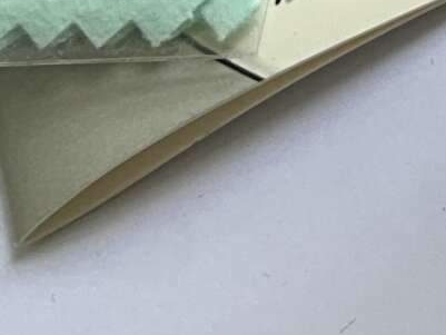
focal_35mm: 185
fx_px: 2384
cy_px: -657
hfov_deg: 9.5
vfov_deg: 7.2
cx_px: 1086
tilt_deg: -53.1
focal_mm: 3
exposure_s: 1/122
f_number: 1.8
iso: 20
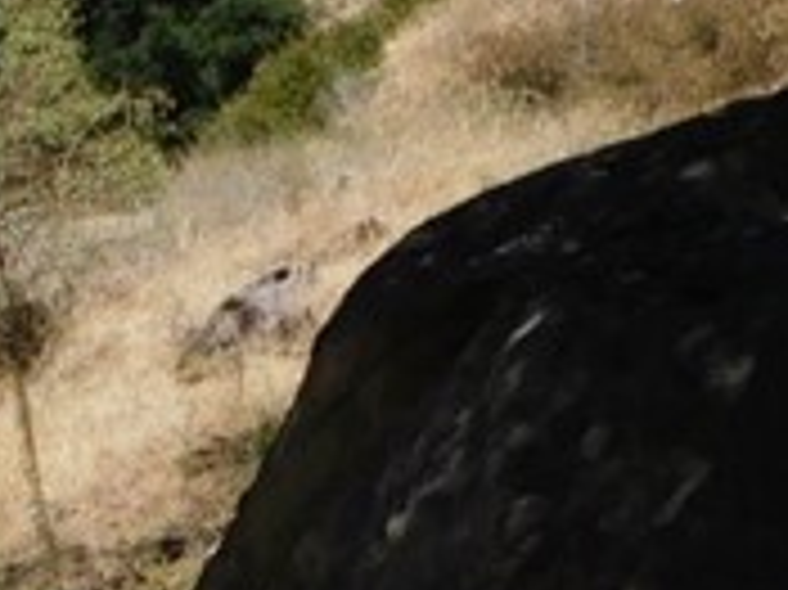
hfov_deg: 10.9
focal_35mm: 164
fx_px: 3731
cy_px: 716
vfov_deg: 8.9
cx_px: -842
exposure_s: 1/400
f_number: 6.4
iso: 125
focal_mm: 4.9
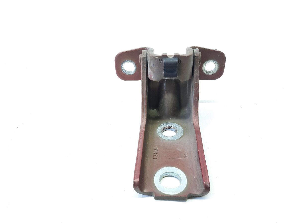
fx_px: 215
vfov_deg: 54.9
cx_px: 149
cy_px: 112
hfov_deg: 69.4
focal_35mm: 25
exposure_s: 1/50
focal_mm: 4.6
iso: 160
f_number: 2
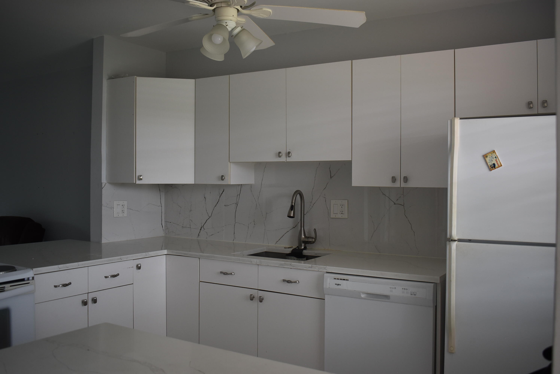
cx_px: 280
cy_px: 187
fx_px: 514
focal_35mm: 33
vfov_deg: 40.0
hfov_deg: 57.2
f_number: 4
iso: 400
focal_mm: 22
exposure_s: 1/60
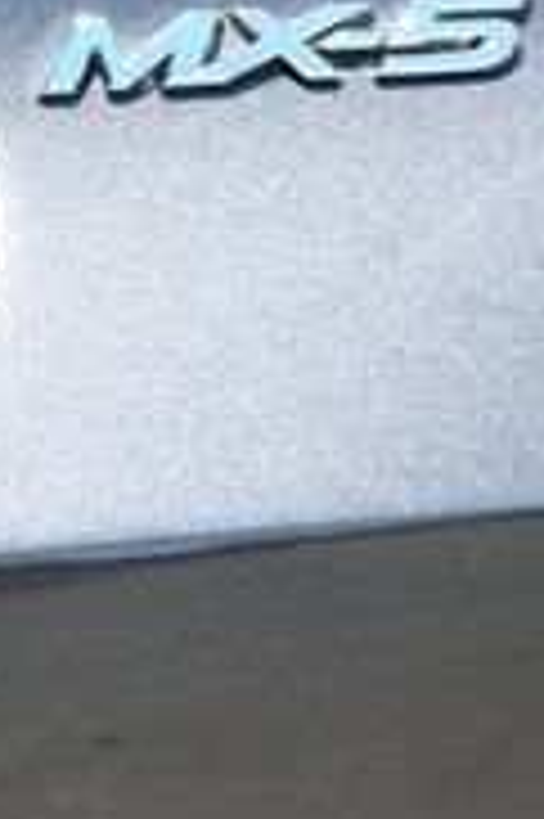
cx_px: -602
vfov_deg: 4.3
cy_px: 148
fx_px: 11013
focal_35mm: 485
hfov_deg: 2.8
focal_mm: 92
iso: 200
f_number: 6.3
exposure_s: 1/250
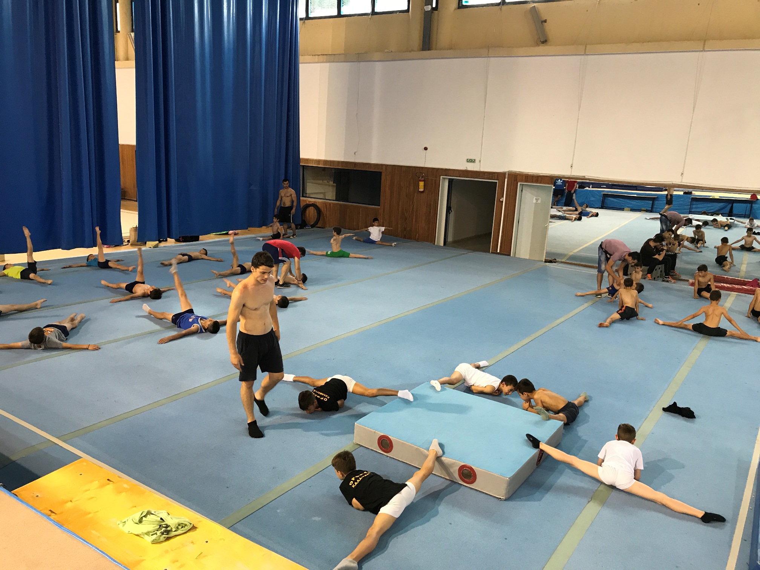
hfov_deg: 63.4
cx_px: 380
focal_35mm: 28
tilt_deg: -12.4
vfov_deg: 49.7
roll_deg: -2.4
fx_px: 615
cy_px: 285
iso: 40
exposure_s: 1/20
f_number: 1.8
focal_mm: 3.99
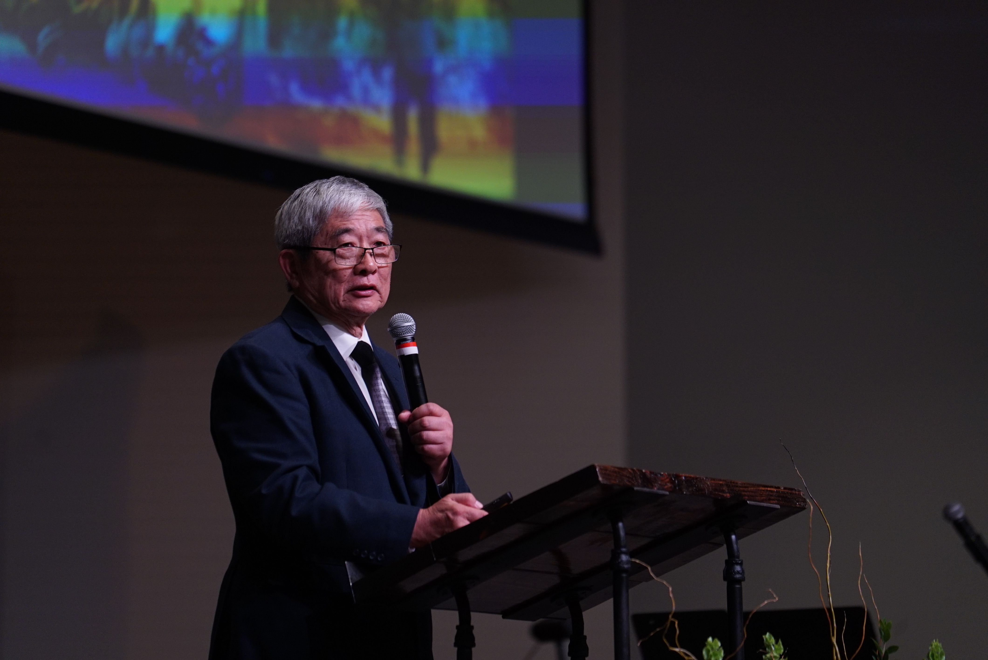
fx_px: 5492
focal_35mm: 200
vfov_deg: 6.9
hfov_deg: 10.3
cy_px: 330
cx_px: 494
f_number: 4
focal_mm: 200
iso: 1600
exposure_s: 1/250
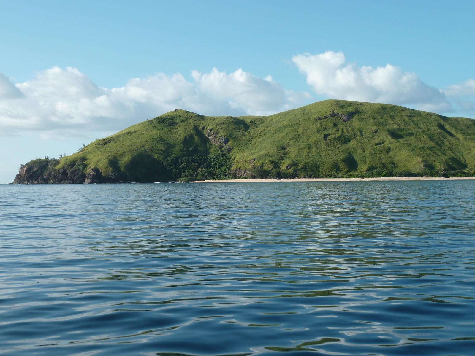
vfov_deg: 28.0
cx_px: 238
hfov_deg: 36.8
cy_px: 178
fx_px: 714
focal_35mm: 52
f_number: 3.8
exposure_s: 1/500
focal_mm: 8.5
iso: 80
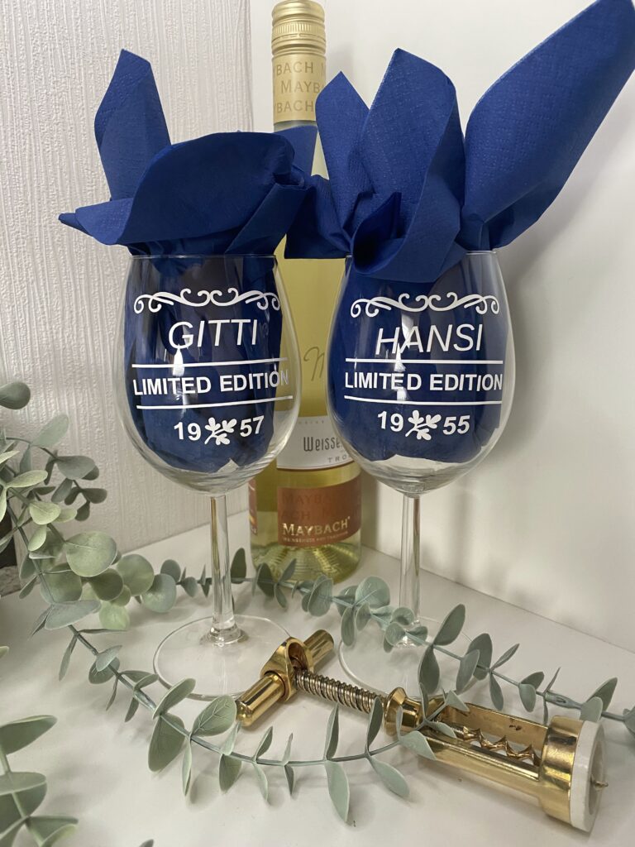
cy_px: 424
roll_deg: -0.3
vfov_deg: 67.3
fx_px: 636
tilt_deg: -12.5
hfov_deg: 53.1
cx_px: 318
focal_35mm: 26
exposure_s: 1/97
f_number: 1.8
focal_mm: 4.25
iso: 125
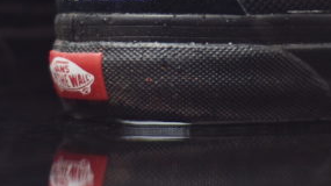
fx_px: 2658
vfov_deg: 4.0
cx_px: 168
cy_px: -26
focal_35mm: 303
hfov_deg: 7.1
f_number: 1.8
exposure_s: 1/320
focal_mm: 50
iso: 250
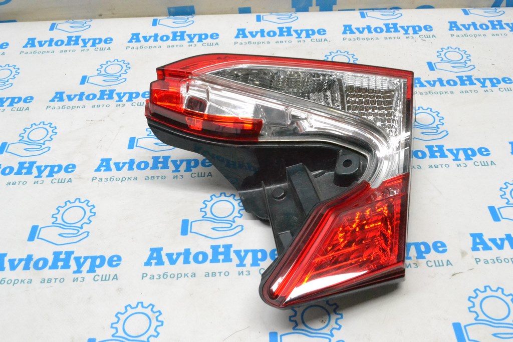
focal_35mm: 39
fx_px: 556
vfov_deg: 34.2
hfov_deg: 49.5
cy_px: 171
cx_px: 256
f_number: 13
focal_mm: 26
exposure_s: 1/100
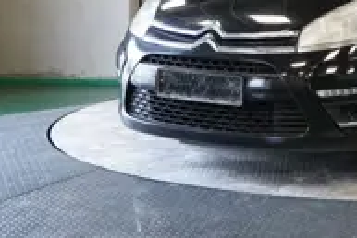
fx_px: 1211
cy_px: -30
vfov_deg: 11.1
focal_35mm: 122
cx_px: 400
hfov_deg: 16.3
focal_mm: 49
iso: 2000
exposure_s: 1/160
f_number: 4.5
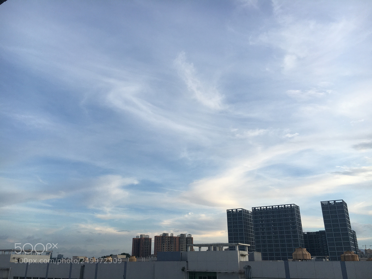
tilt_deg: +21.9
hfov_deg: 61.7
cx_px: 186
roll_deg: -1.0
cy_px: 140
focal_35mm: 29
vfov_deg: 48.2
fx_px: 312
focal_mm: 4.15
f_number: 2.2
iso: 25
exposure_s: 1/452
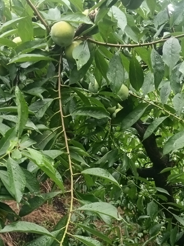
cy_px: 162
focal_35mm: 51
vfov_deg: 37.1
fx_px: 362
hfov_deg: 28.6
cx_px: 92
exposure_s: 1/100
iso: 423
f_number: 1.8
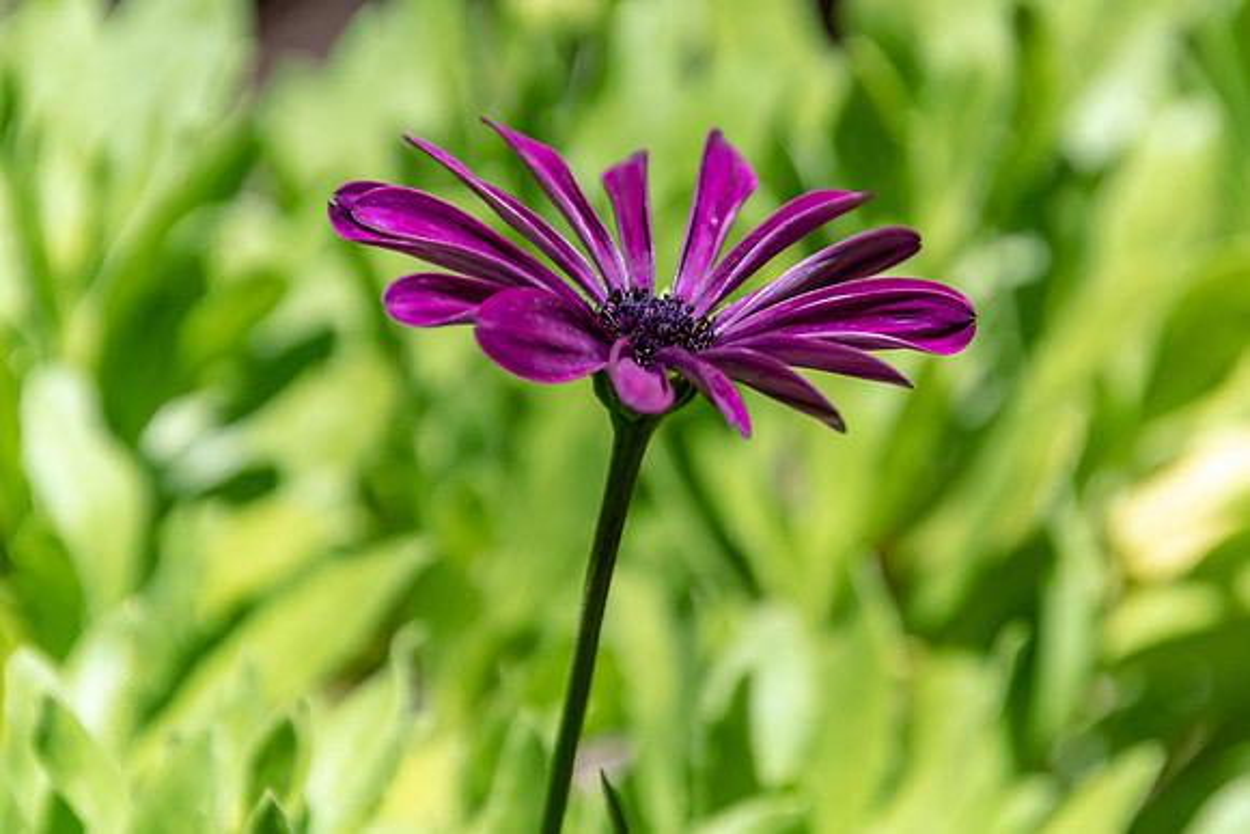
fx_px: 26053
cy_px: 335
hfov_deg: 2.7
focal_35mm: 750
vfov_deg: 1.8
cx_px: 619
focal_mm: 400
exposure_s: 1/1250
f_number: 6.3
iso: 500
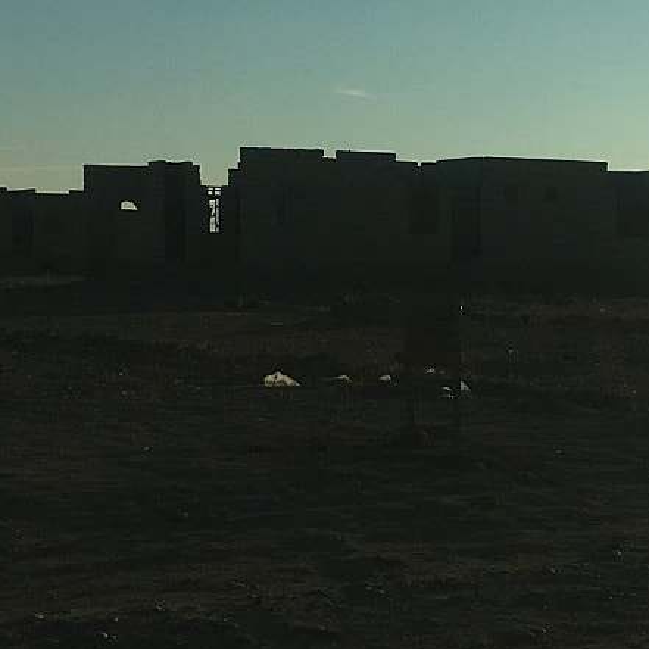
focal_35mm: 93
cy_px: 246
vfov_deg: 18.7
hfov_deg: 17.8
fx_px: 1973
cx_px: 765
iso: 25
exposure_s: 1/4808
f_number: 2.2
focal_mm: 4.15
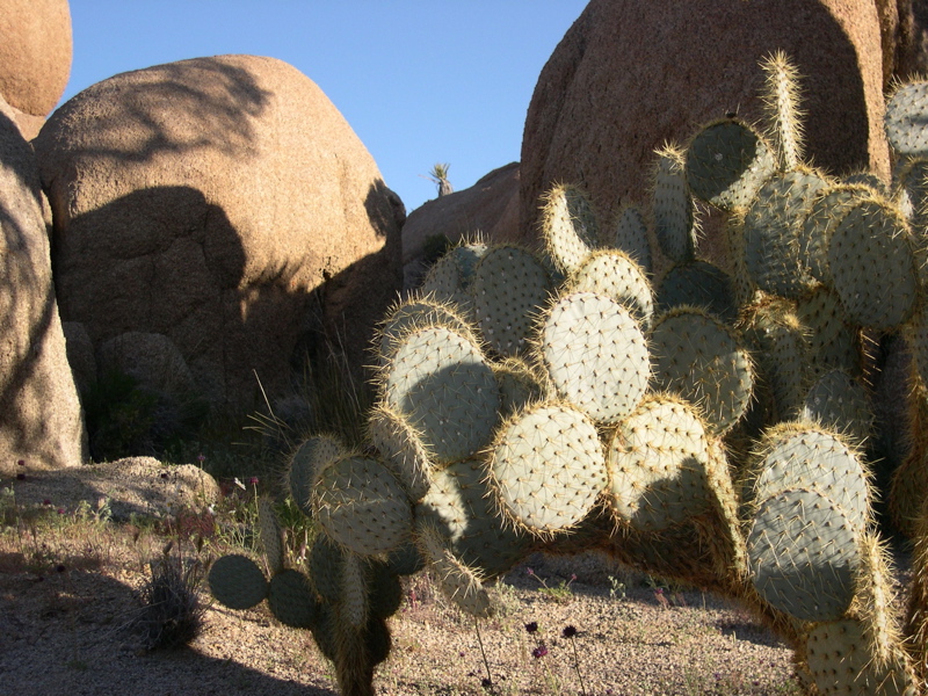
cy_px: 348
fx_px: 1662
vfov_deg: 23.7
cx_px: 464
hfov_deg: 31.2
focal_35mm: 62
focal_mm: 13.2
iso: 100
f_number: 3.5
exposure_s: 1/625
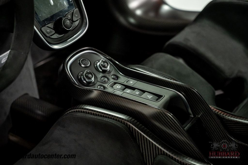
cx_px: 124
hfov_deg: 28.8
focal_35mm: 70
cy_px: 82
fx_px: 482
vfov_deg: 19.5
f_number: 4
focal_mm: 70
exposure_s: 1/60
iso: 2500
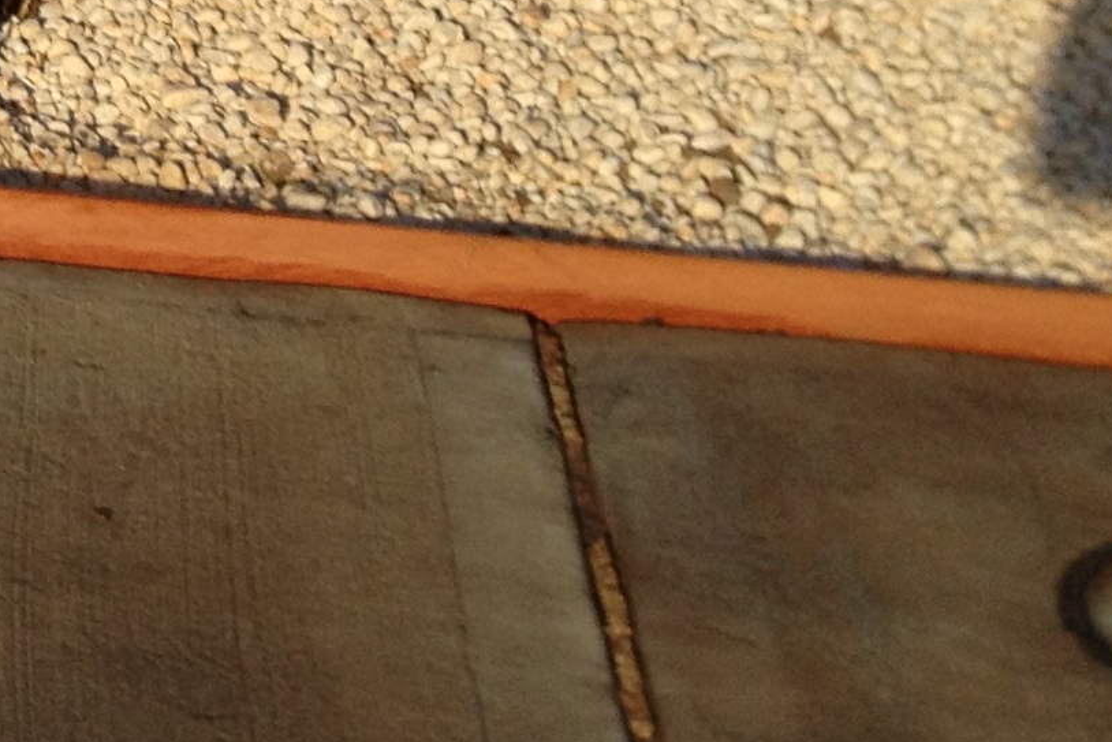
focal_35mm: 146
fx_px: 4510
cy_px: -850
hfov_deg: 12.6
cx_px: -989
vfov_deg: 8.8
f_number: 2.4
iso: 64
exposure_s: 1/1534
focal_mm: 4.28
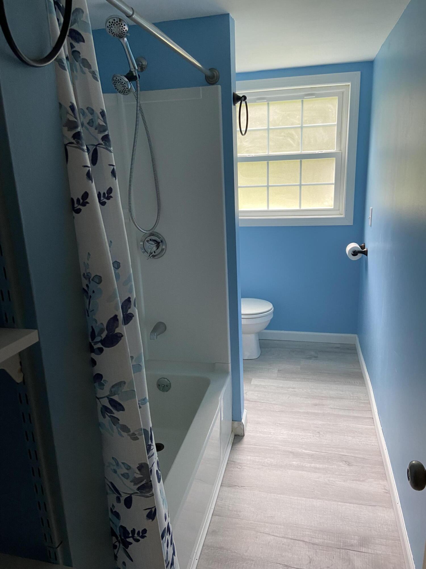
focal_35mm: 26
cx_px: 213
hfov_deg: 53.1
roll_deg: +2.8
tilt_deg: -15.0
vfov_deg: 67.3
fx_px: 427
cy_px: 284
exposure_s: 1/60
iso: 200
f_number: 1.8
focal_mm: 4.25
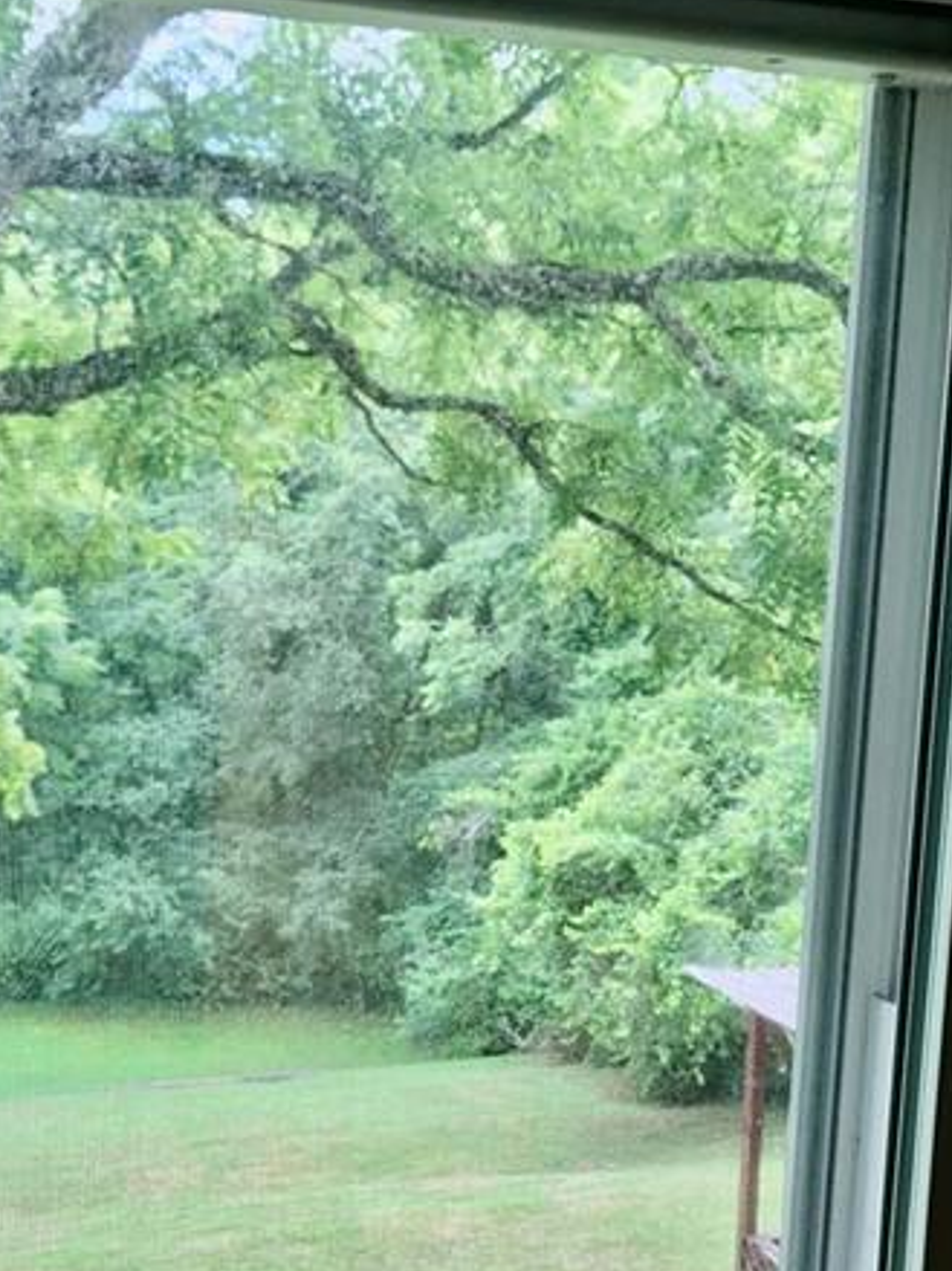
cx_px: 220
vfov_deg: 38.9
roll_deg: -0.8
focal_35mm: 49
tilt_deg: -9.3
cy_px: 698
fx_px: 1798
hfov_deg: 29.1
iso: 20
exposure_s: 1/60
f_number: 1.8
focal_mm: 3.99
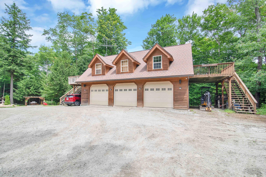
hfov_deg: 96.7
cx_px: 133
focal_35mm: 16
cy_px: 88
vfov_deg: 73.8
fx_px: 118
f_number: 9
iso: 200
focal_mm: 16
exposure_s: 1/320
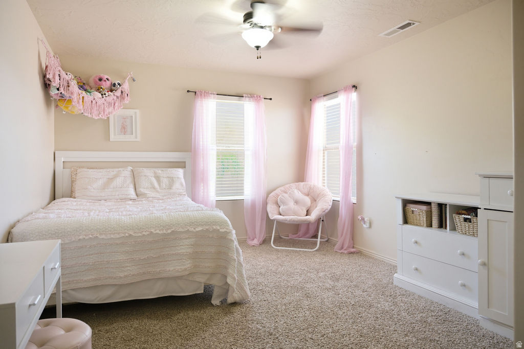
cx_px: 262
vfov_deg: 53.1
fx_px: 349
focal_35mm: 24
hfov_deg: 73.7
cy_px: 174
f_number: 4
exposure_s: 1/30
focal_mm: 24
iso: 250
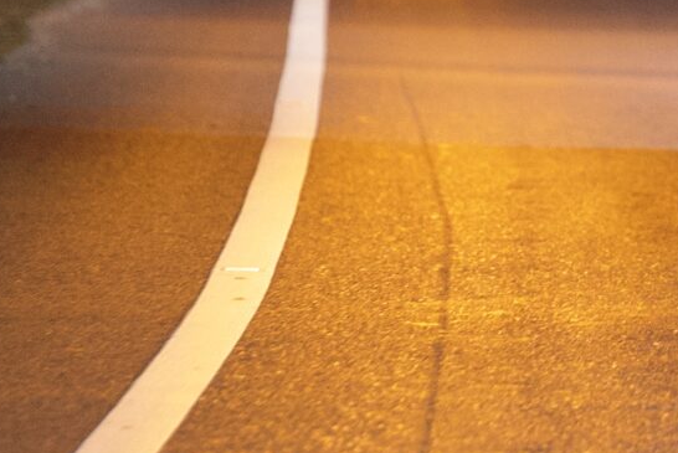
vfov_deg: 2.5
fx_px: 10404
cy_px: -164
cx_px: 856
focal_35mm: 552
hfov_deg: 3.7
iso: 6400
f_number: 2.8
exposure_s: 1/100
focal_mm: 157
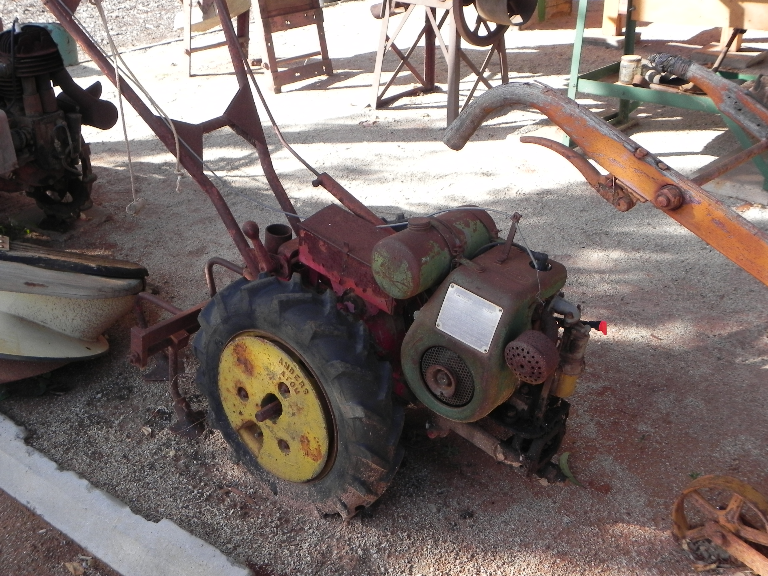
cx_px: 384
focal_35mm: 41
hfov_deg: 45.8
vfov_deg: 35.1
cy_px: 288
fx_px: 910
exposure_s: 1/207
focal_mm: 7.3
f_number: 5
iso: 160
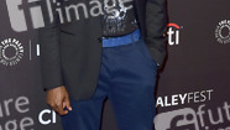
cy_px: 64
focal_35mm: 108
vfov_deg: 11.2
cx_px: 106
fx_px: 659
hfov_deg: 19.8
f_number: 6.3
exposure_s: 1/320
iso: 640
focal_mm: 48
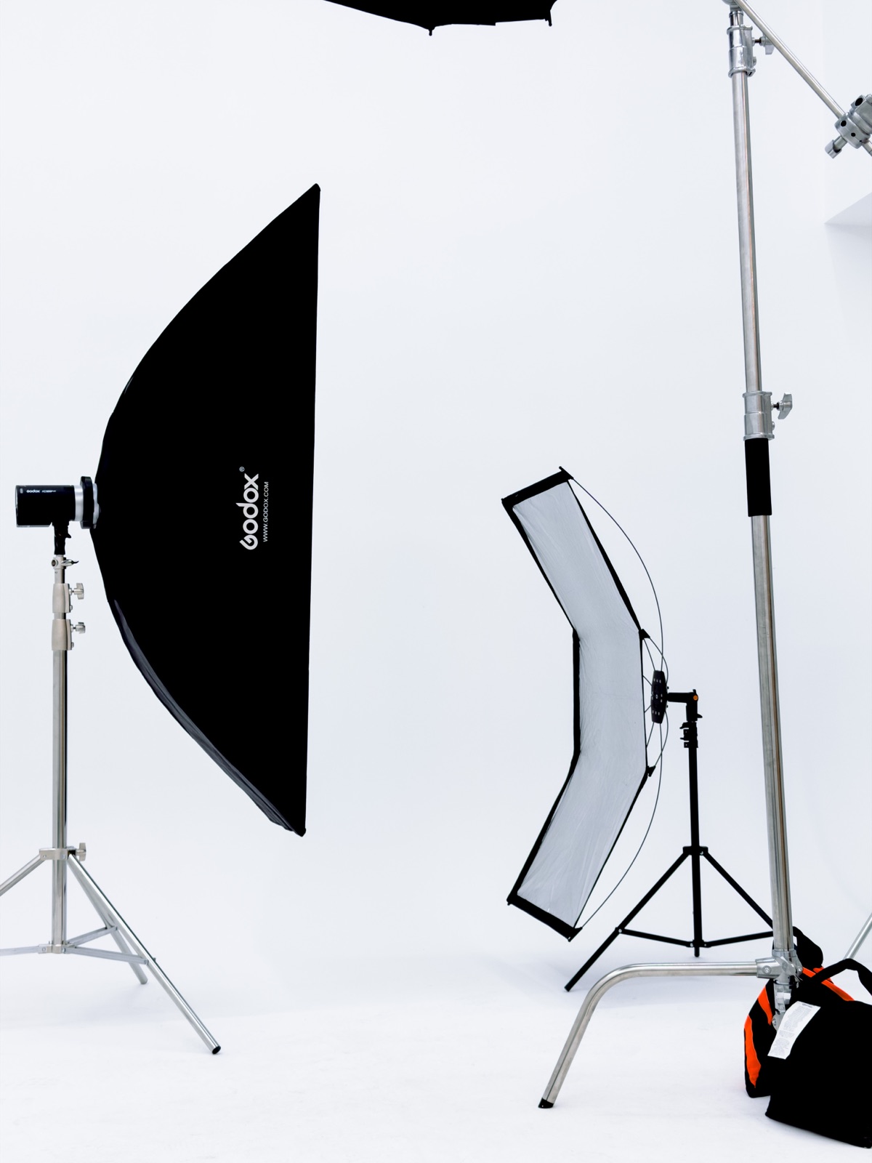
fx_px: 1612
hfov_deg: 30.3
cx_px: 436
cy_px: 582
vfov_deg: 39.7
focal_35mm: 48
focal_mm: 6.76
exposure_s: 1/120
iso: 50
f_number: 1.8
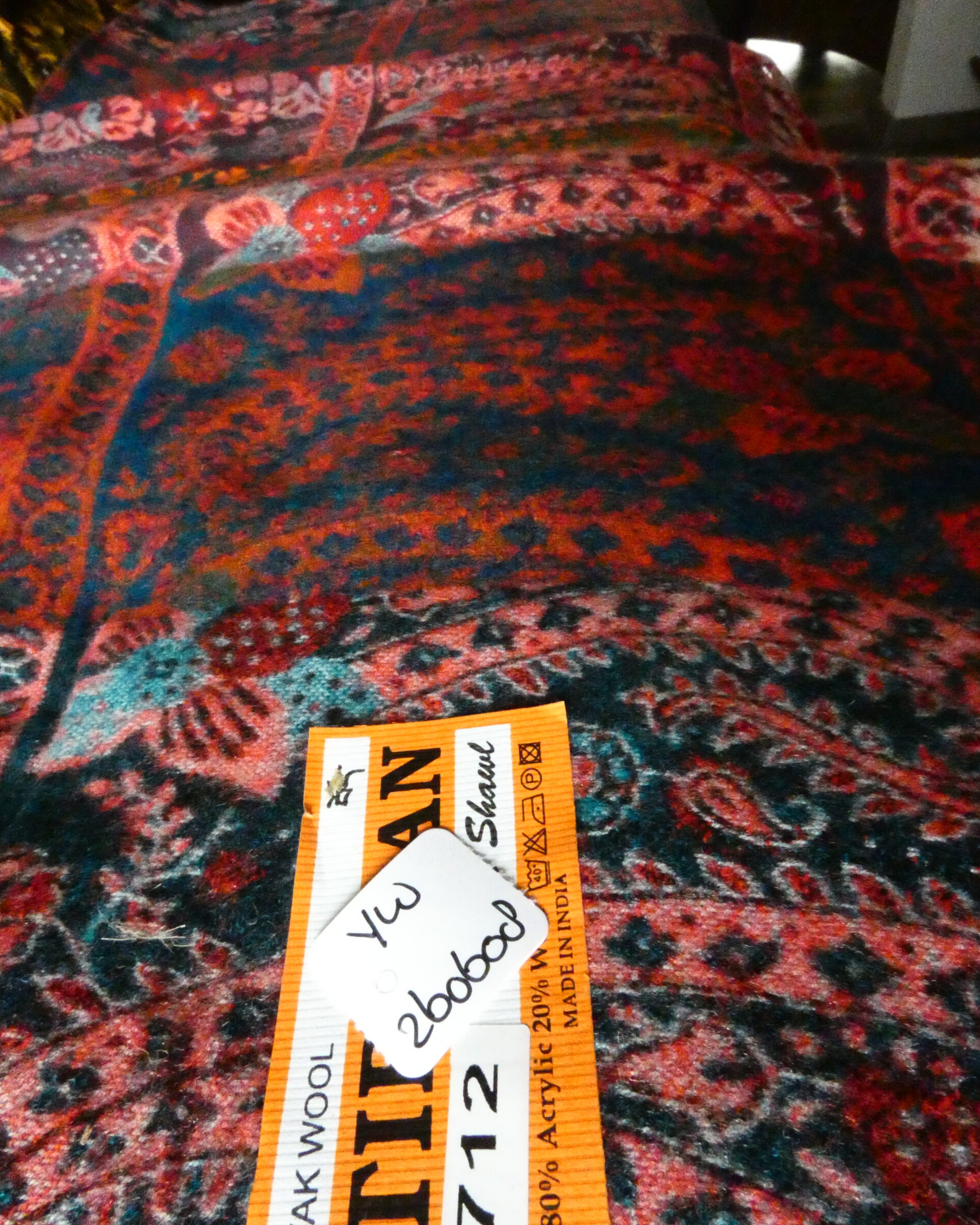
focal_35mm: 23
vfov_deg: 72.5
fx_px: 834
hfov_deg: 60.9
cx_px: 490
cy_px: 643
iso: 3200
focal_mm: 3.9
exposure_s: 1/40
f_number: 7.1
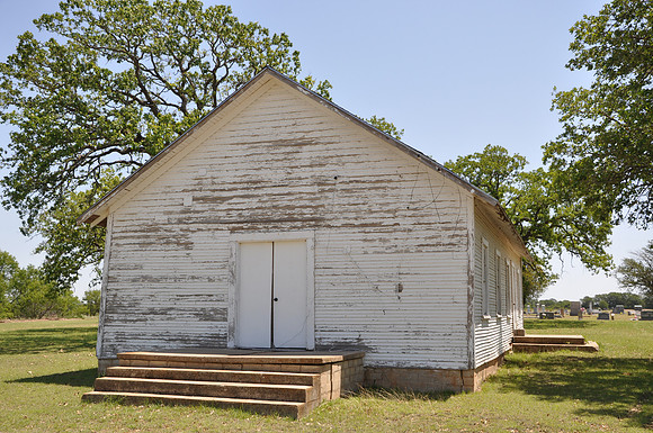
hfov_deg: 49.6
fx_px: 706
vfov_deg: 34.1
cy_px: 216
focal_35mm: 39
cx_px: 326
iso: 200
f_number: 8
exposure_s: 1/250
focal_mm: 26
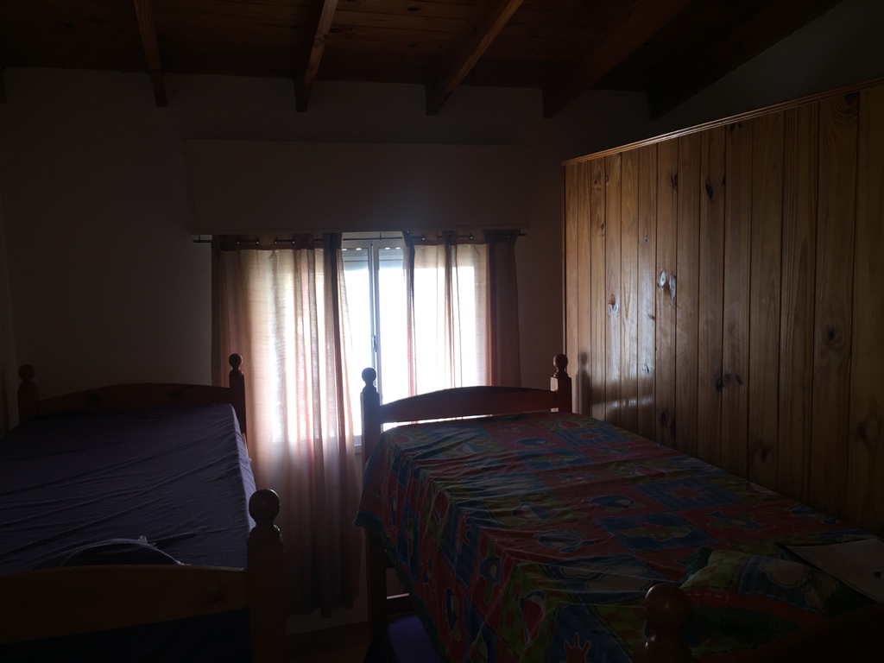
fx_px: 741
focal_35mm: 29
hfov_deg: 61.7
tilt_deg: -6.0
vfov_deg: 48.2
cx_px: 442
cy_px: 332
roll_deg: +1.2
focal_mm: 4.15
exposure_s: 1/82
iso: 32
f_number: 2.2
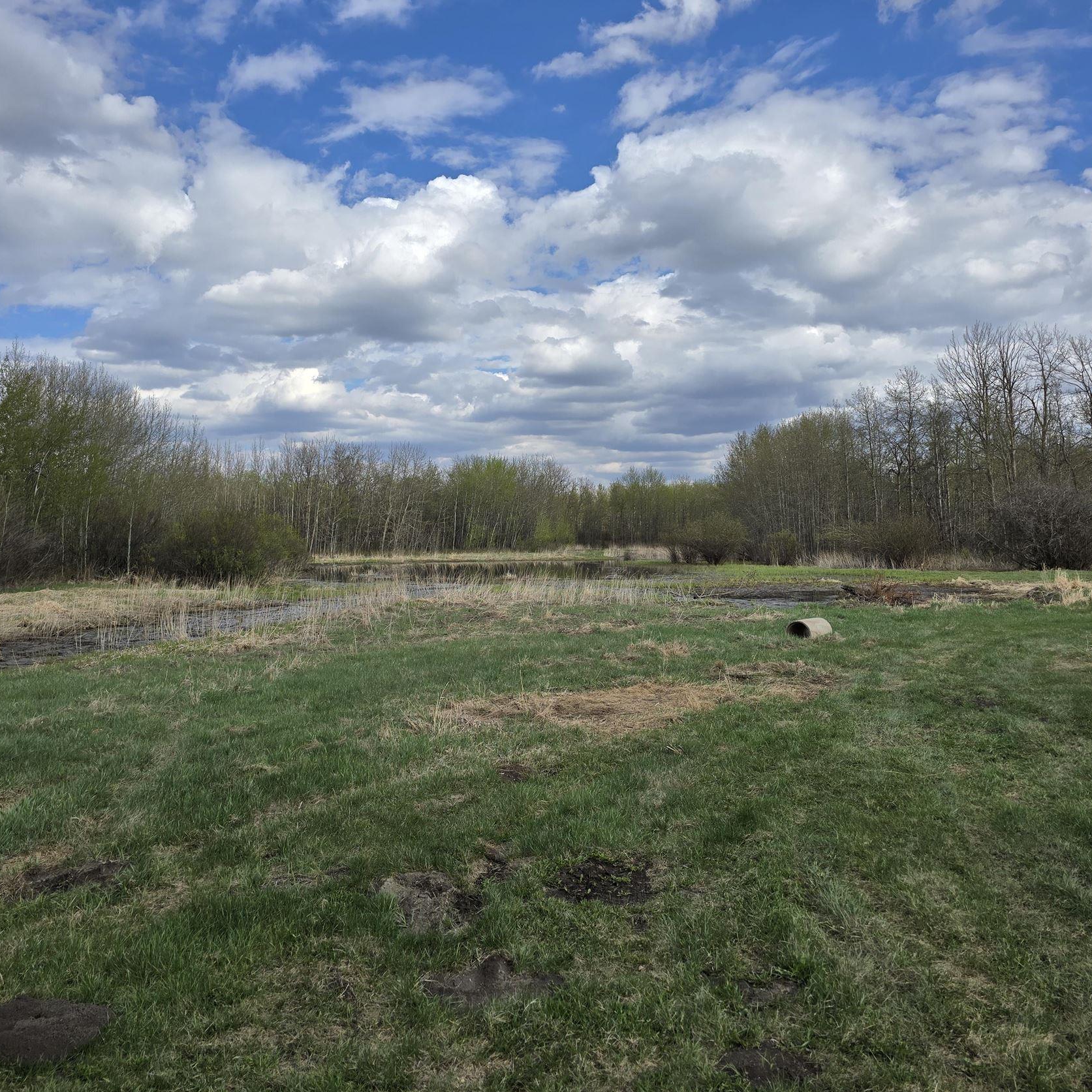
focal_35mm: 28
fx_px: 999
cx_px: 537
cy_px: 501
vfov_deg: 57.2
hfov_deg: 57.3
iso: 12
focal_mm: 6.3
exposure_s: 1/1173
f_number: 1.7
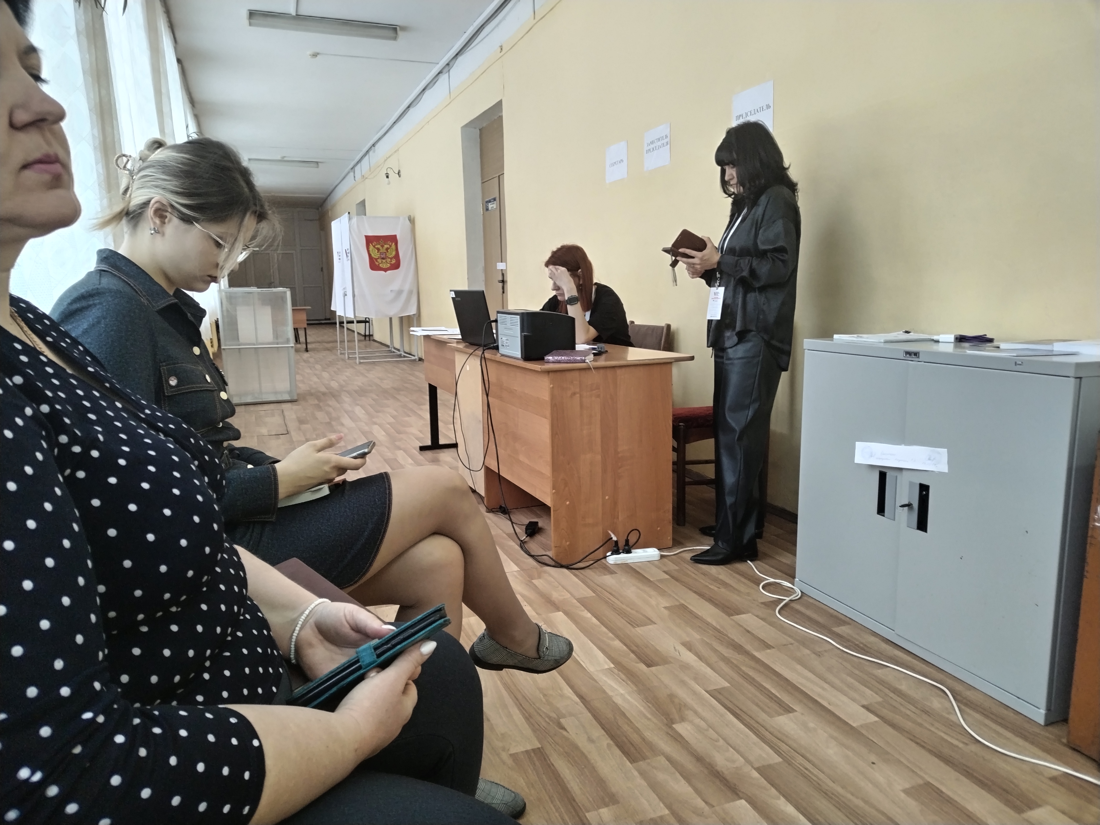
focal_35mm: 26
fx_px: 826
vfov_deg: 53.1
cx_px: 550
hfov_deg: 67.3
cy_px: 412
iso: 334
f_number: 1.8
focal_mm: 4.75
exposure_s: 1/33.3
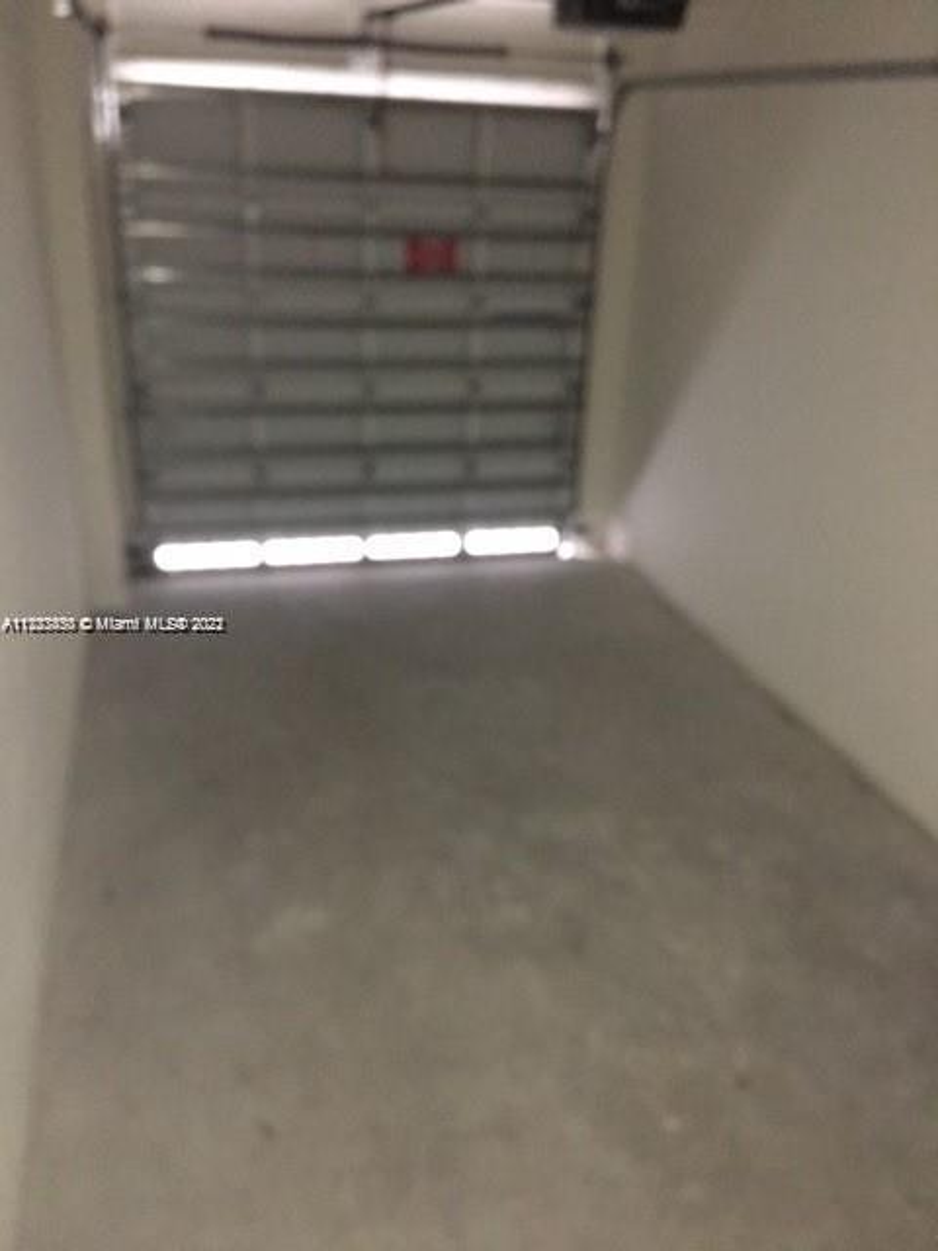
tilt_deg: -24.5
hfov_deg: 48.2
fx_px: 1048
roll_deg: -3.3
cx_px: 469
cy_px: 626
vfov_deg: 61.7
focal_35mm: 29
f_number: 2.2
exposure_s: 1/16
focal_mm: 4.15
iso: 500
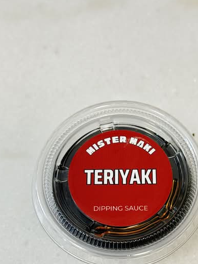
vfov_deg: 28.4
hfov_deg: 21.6
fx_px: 518
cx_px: 120
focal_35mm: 68
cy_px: 173
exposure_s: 1/60
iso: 160
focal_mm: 6.76
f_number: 1.78
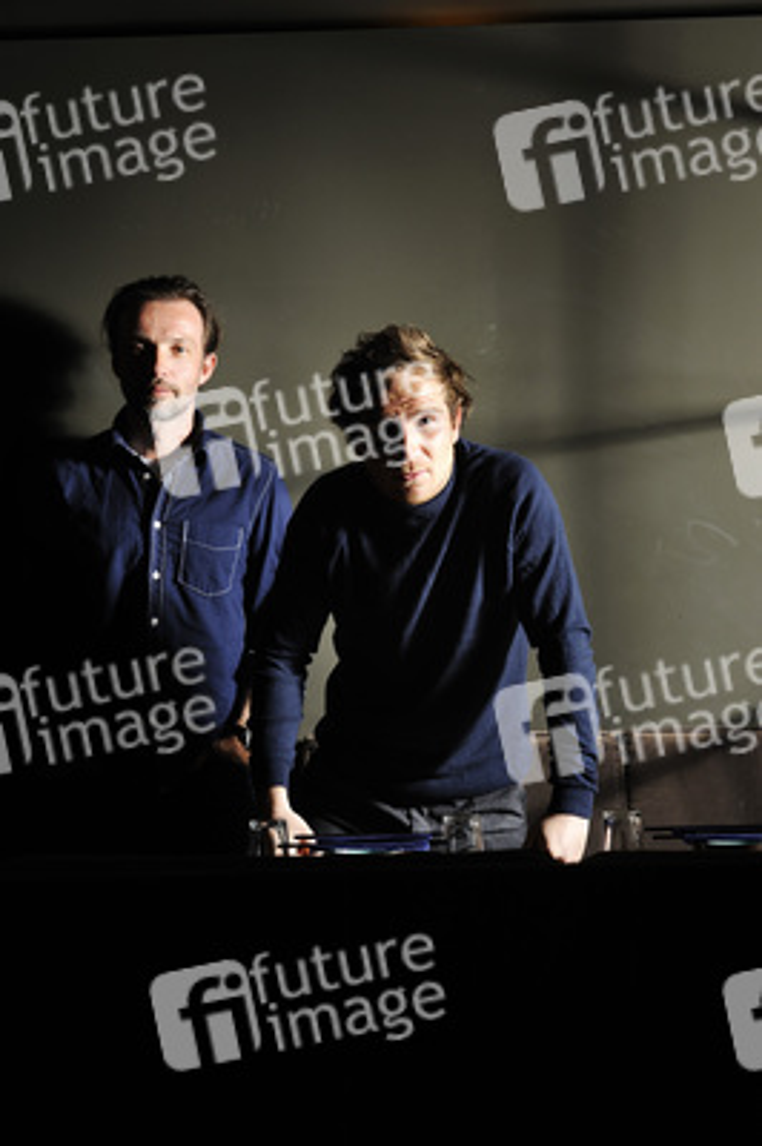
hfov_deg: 19.4
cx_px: 381
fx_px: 2226
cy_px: 573
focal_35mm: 70
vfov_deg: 28.9
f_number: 8
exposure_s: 1/50
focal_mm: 70
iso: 400
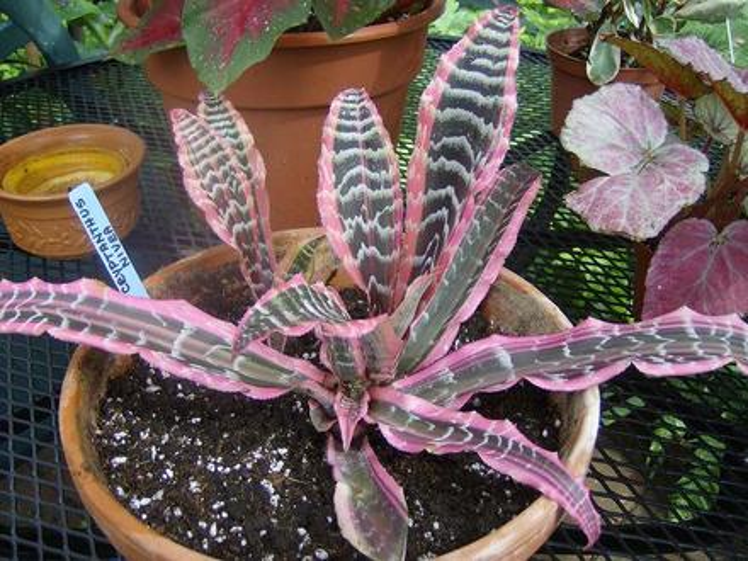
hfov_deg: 51.4
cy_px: 280
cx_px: 374
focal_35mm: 36
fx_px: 778
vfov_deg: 39.7
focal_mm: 6
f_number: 2.8
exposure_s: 1/90.8
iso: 100
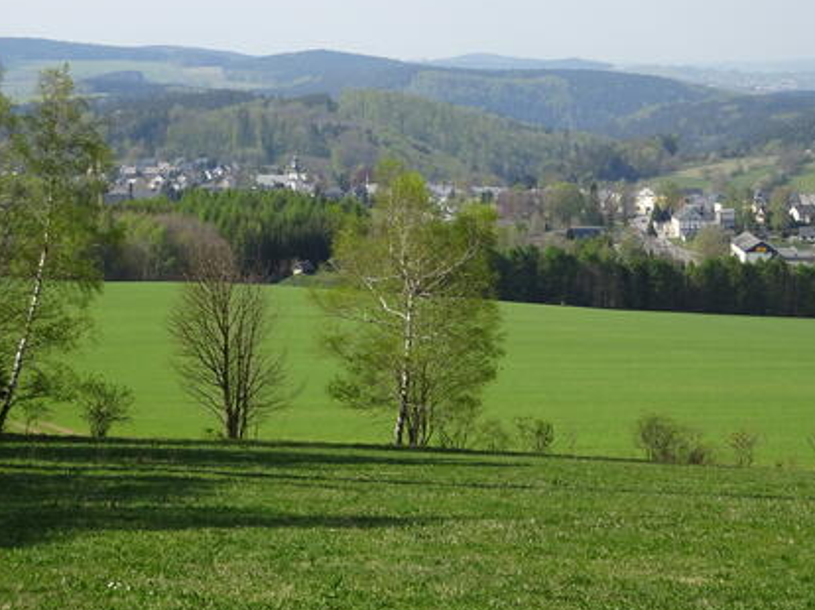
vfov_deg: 14.9
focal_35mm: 99
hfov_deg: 19.8
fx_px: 2330
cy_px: 260
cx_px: 388
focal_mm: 10.95
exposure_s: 1/400
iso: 80
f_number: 4.5
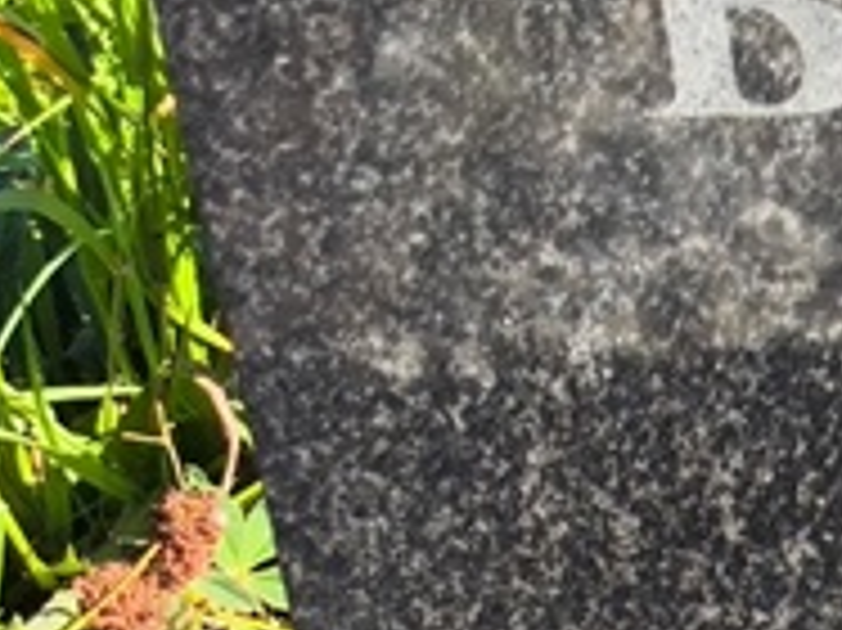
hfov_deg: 8.7
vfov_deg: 6.9
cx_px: 1704
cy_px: 450
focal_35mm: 214
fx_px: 5202
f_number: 1.7
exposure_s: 1/541
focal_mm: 4.71
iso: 50
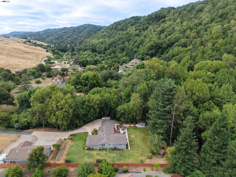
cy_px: 88
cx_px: 118
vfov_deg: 56.8
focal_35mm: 24
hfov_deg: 71.6
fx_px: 164
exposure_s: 1/2000
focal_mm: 8.67
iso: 390
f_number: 1.8
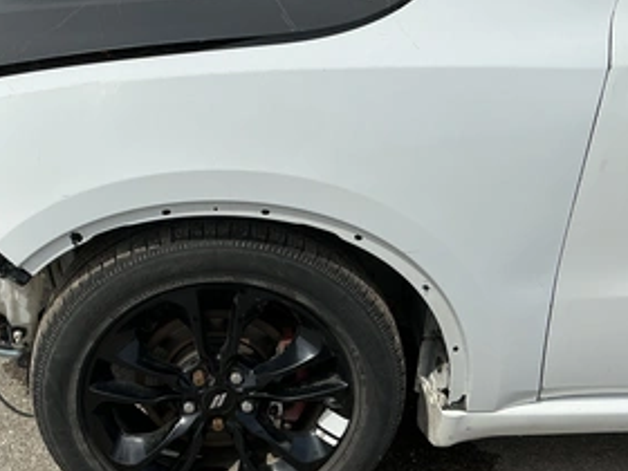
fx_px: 726
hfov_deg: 46.0
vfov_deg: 35.7
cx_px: 204
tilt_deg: -30.5
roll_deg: -0.5
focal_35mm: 40
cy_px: 296
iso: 25
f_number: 1.8
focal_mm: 3
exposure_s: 1/3788
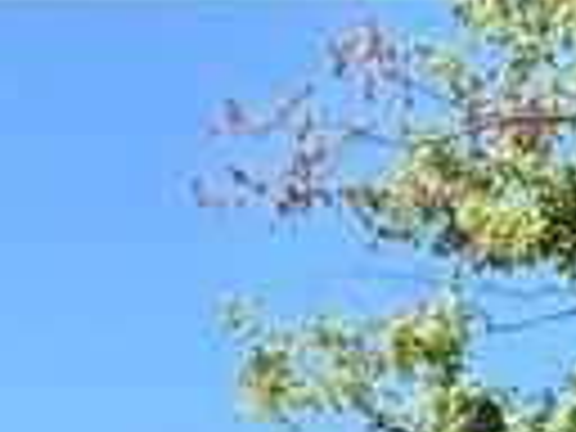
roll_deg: +2.0
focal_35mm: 208
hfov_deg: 9.4
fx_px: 3461
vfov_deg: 6.0
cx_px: -162
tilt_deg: -5.6
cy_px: 1719
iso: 64
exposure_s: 1/973
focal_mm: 5.96
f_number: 1.6
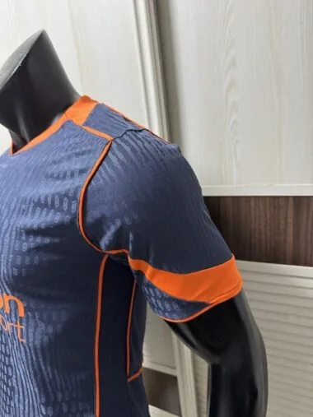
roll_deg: +7.0
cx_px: 156
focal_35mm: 24
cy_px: 208
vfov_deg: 71.6
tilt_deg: -15.4
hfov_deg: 56.8
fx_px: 289
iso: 400
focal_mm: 6.76
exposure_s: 1/60
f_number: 1.78
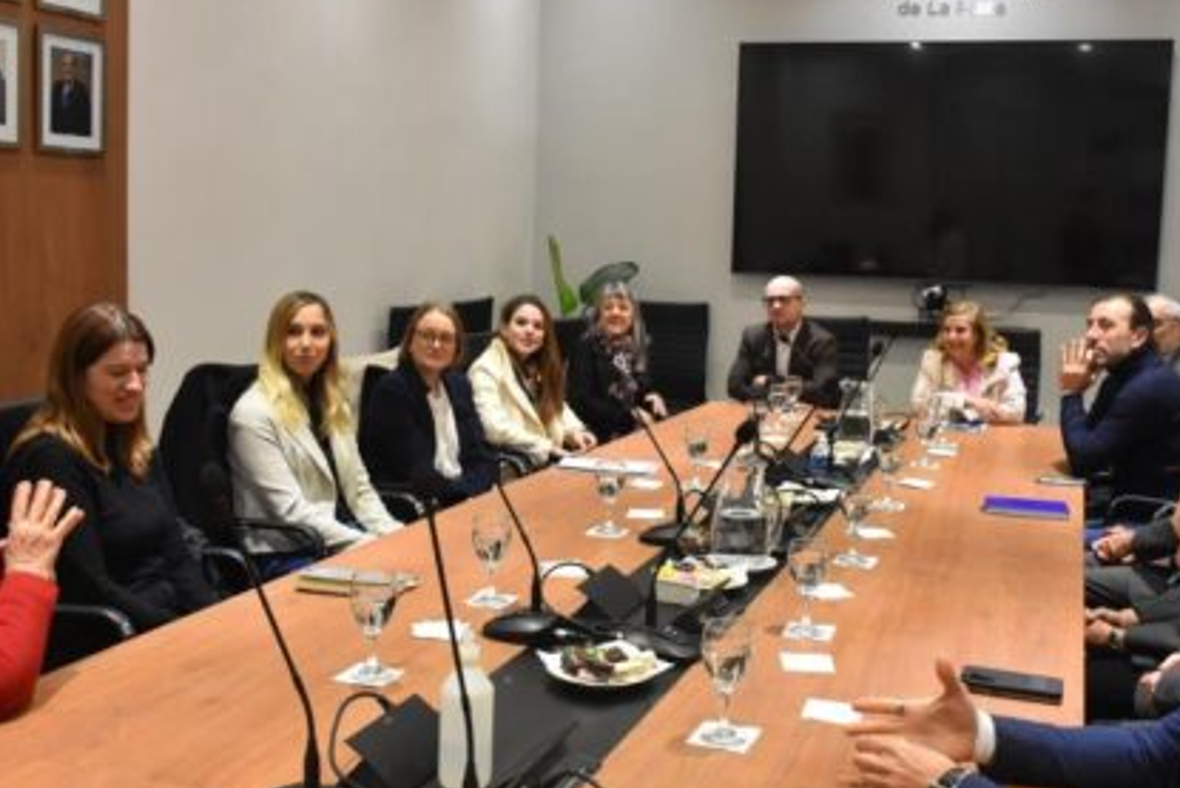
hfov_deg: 49.5
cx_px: 643
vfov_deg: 34.2
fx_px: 1279
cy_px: 353
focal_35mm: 39
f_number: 4.5
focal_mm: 18
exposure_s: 1/80
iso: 1600
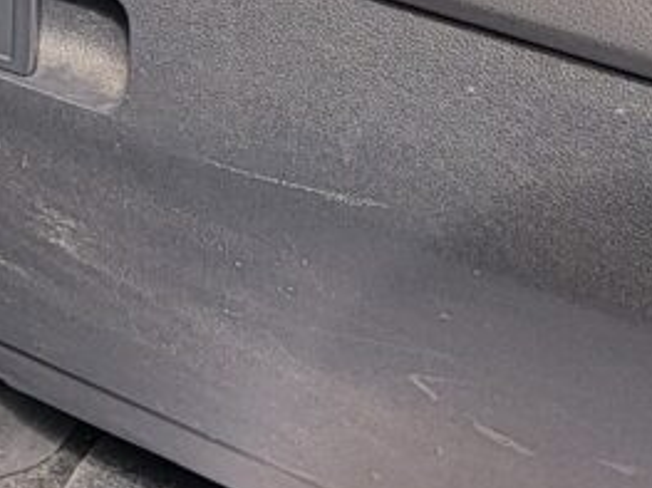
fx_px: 2749
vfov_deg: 10.1
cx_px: -835
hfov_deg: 11.5
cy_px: 367
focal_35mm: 146
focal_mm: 5
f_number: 1.8
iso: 40
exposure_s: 1/144
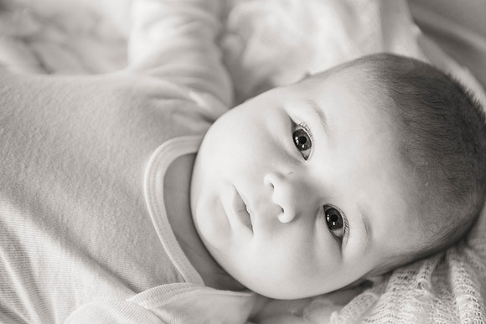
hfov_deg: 28.8
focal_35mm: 70
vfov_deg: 19.5
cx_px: 243
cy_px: 162
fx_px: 945
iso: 800
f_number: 3.5
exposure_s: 1/250
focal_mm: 70
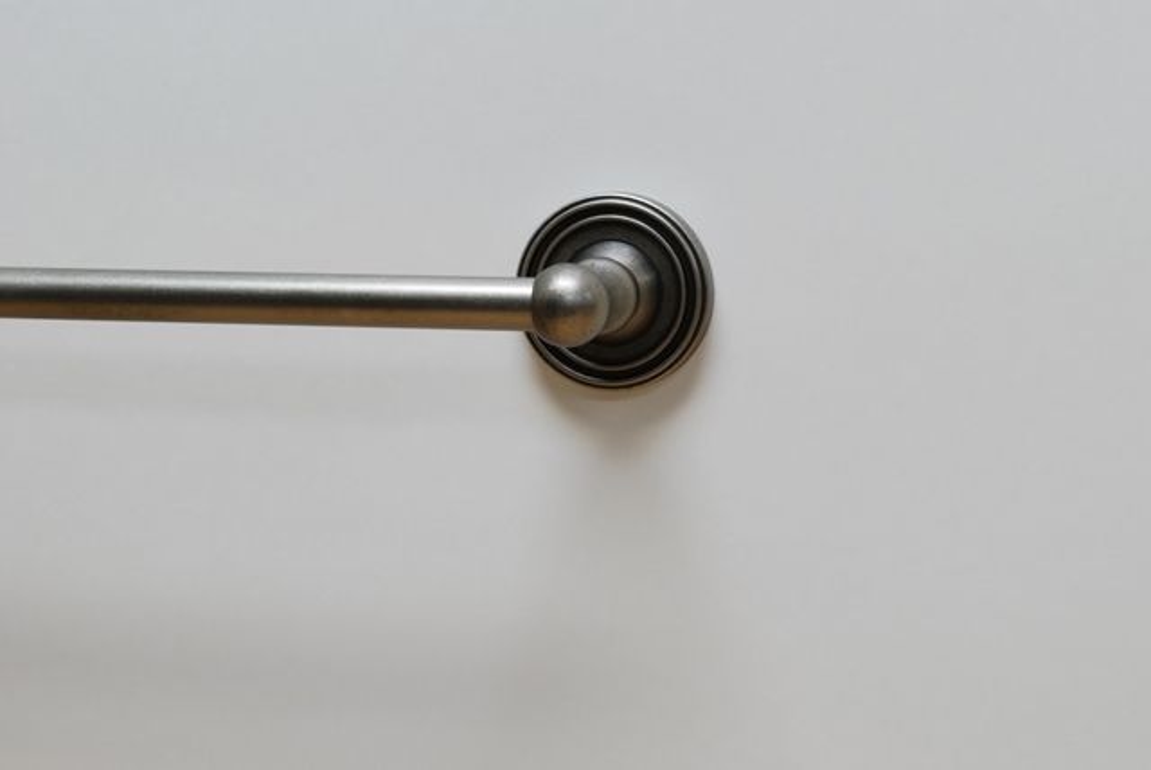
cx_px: 576
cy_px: 385
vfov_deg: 16.6
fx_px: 2640
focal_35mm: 82
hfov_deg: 24.6
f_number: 18
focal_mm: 55
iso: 100
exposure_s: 1
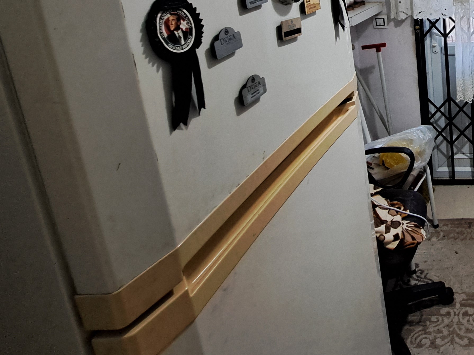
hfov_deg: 46.0
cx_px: 521
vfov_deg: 42.8
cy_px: 15
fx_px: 397
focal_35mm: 29
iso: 200
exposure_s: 1/24
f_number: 2.2
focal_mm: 1.74
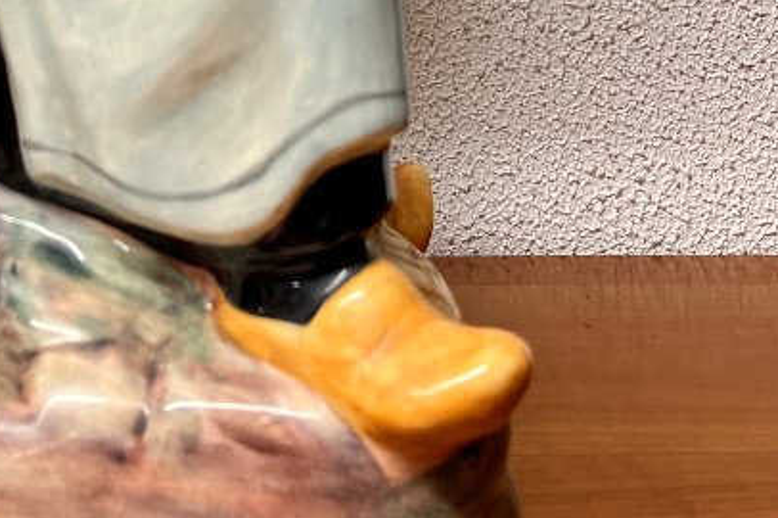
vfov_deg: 15.6
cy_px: -280
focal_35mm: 80
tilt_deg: +1.7
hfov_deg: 25.0
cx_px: 161
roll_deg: +0.3
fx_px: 1727
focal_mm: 5.1
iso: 100
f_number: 1.6
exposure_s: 1/100
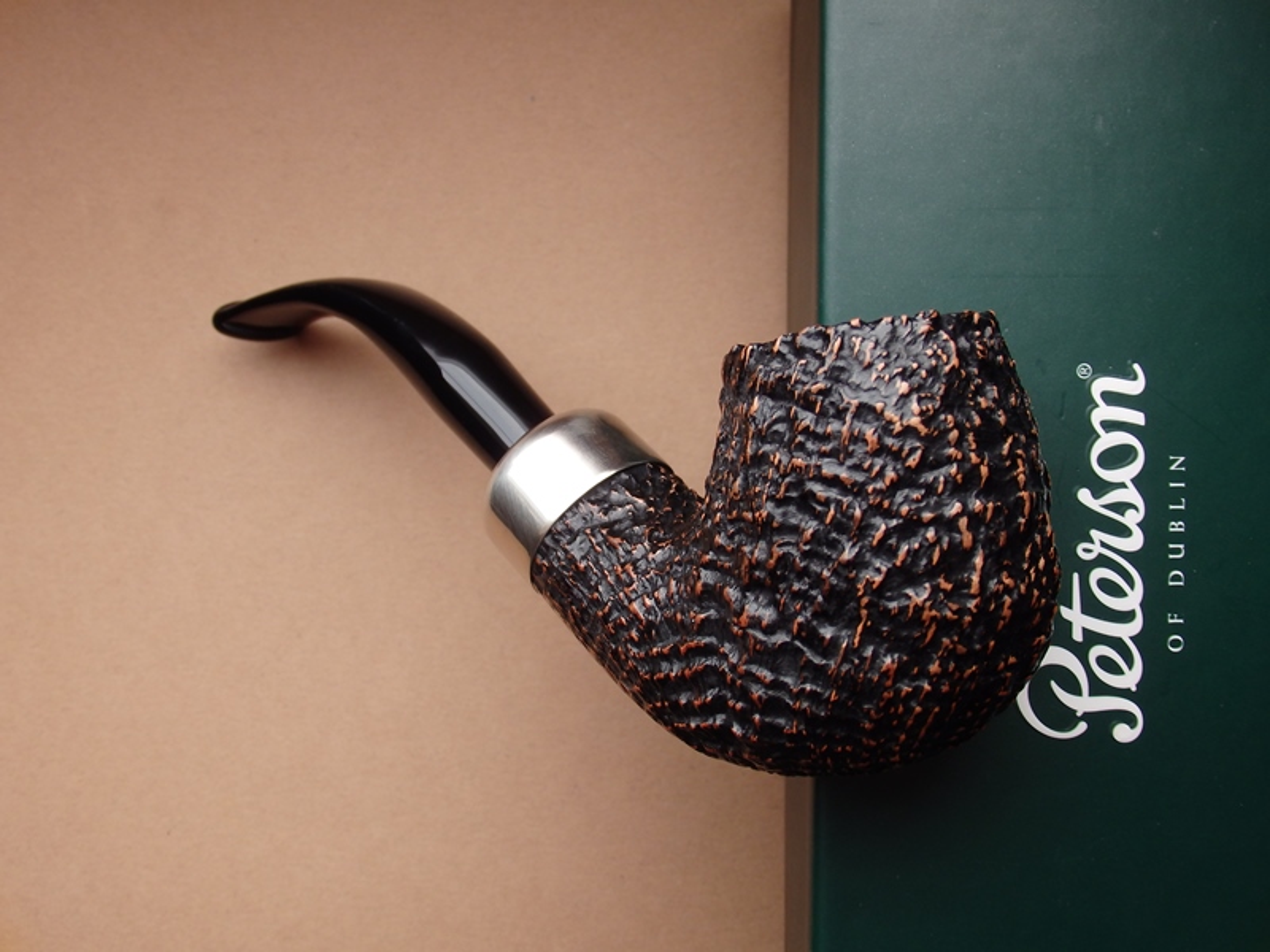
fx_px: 1357
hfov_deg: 50.1
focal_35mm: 37
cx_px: 635
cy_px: 476
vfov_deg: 38.7
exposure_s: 1/40
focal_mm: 6.6
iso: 125
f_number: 3.6
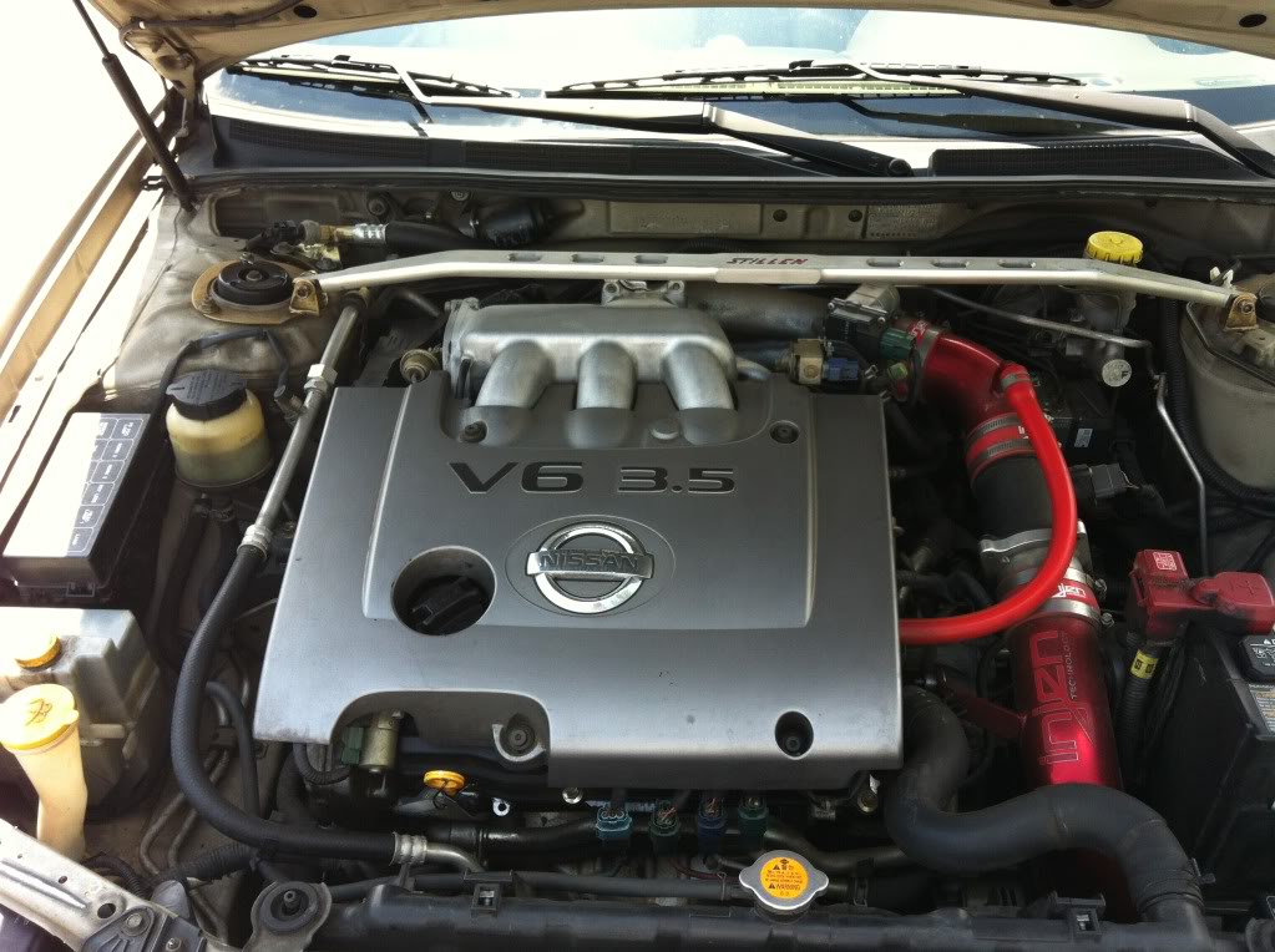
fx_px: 1287
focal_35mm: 35
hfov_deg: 52.7
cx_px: 638
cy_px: 476
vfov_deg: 40.6
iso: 80
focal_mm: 3.9
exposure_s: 1/198
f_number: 2.8
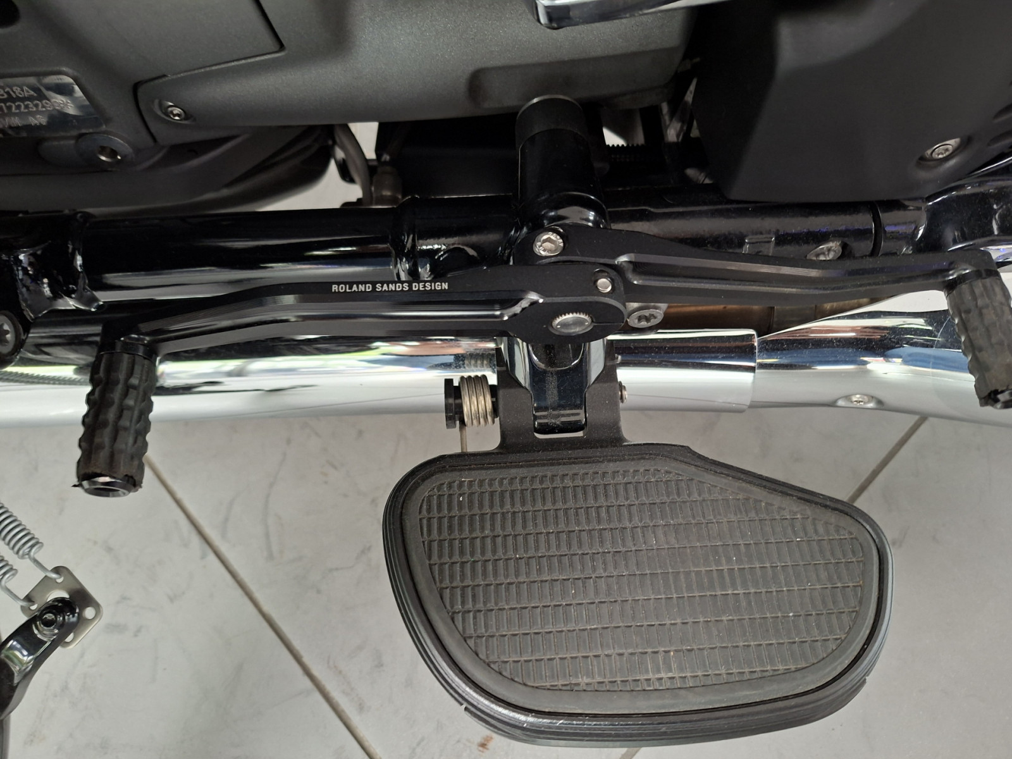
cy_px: 380
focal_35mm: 23
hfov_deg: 73.9
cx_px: 506
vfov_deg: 58.9
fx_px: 672
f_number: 1.8
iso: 400
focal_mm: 5.54
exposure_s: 1/30
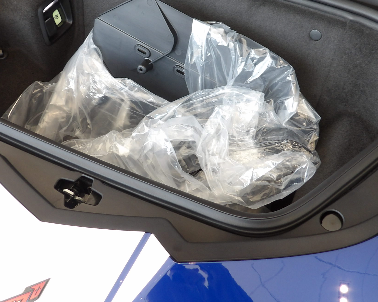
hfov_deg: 36.7
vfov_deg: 29.3
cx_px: 191
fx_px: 571
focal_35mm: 51
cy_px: 84
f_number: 3.6
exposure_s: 1/34
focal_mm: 5.9
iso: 100
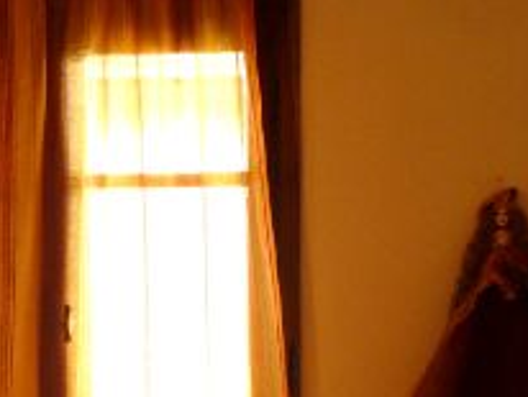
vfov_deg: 15.9
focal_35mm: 90
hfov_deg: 21.7
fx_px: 1374
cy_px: 448
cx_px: 200
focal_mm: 5.2
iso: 125
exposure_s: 1/30
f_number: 3.3
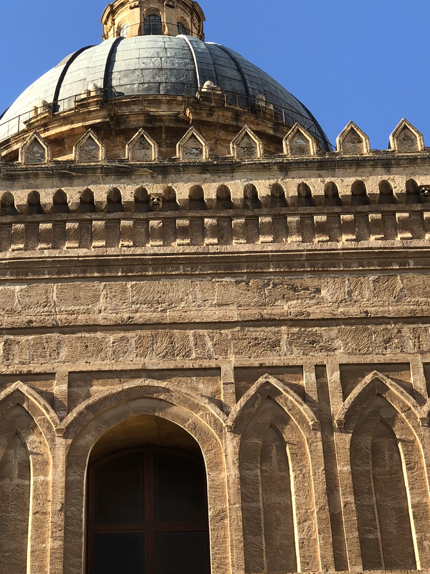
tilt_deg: +38.7
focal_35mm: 93
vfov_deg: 21.1
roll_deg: +2.4
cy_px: 346
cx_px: 153
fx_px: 1541
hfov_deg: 15.9
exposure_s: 1/345
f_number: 2.4
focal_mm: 6
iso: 16
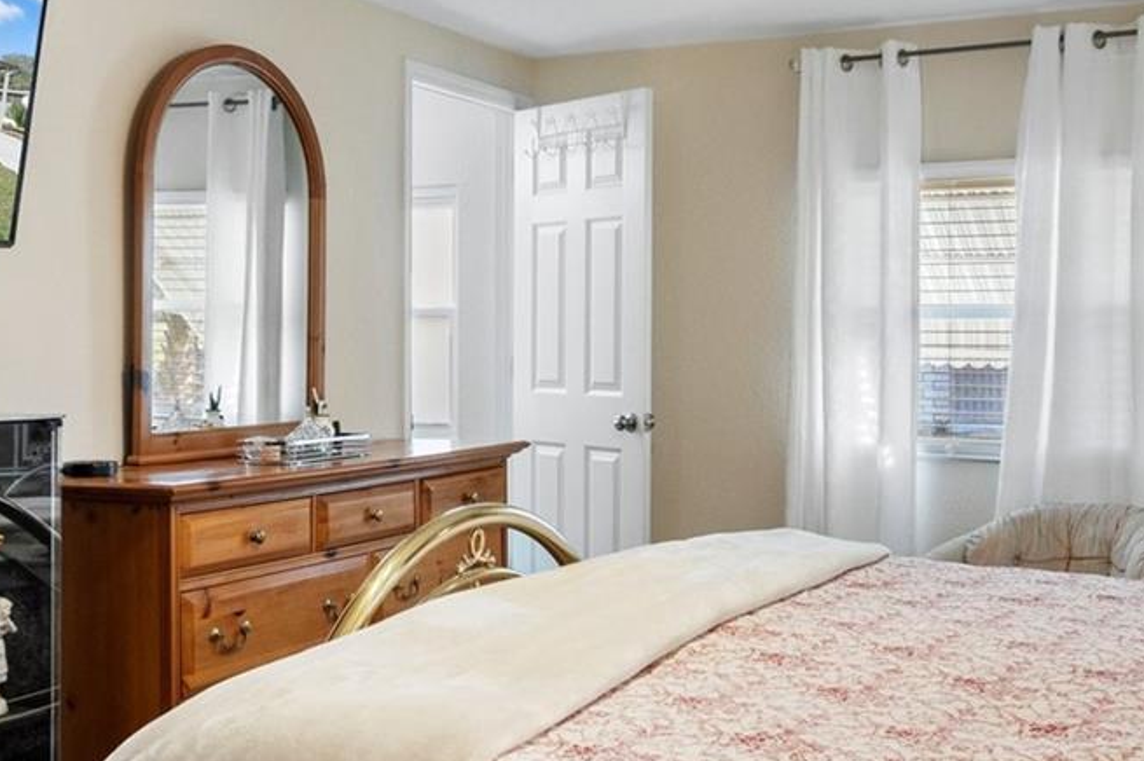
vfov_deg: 30.5
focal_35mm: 44
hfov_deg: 44.5
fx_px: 1397
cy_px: 421
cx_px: 624
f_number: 8
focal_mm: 18
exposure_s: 1/2.5
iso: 640
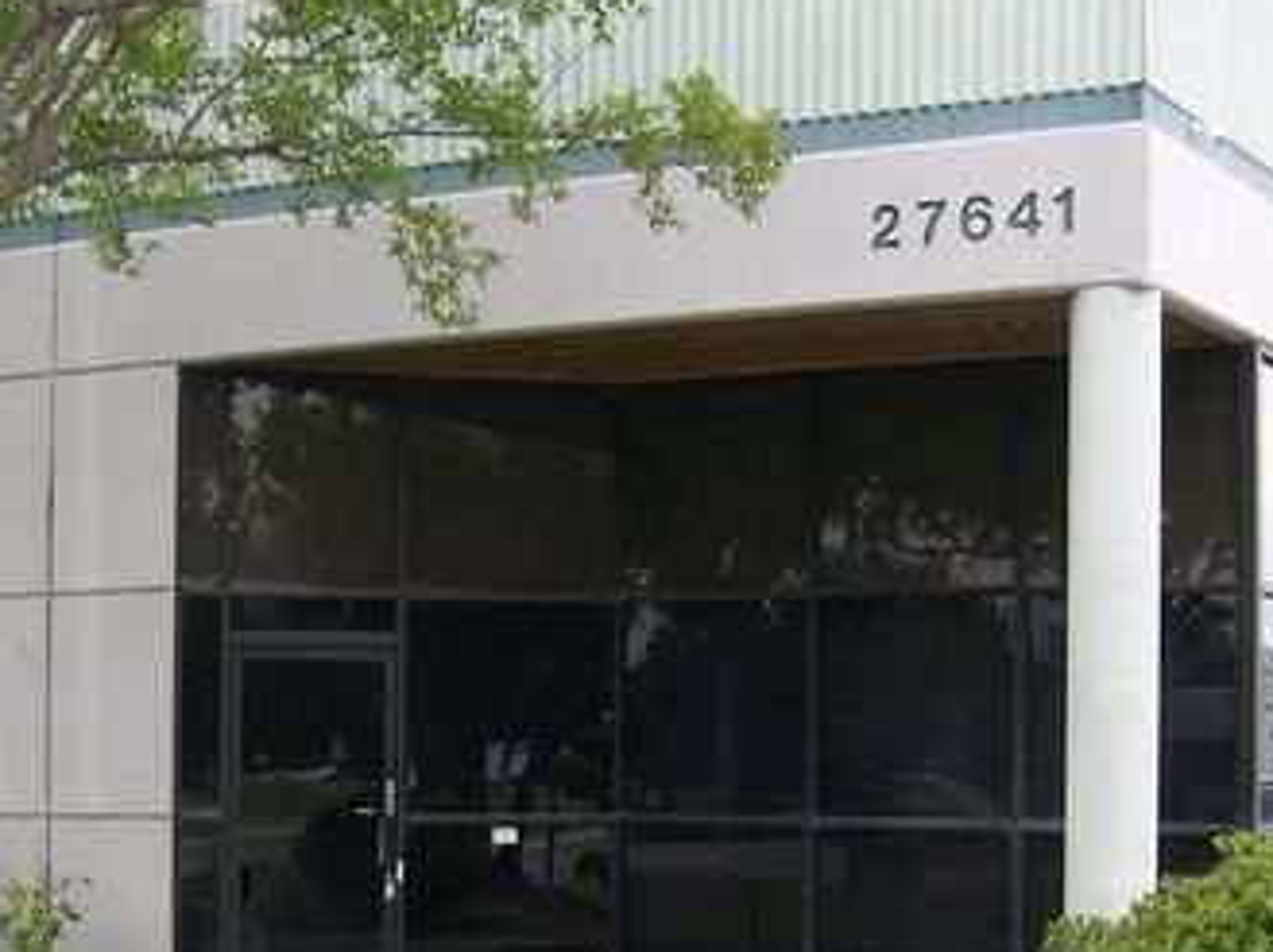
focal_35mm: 74
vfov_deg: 19.5
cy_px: 848
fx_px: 2718
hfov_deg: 26.4
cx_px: 615
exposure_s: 1/298
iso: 100
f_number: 2.8
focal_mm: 8
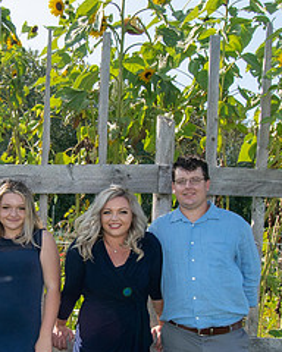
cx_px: 65
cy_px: 238
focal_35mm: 59
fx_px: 616
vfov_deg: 31.7
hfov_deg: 25.4
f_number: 9
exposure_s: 1/200
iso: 100
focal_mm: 12
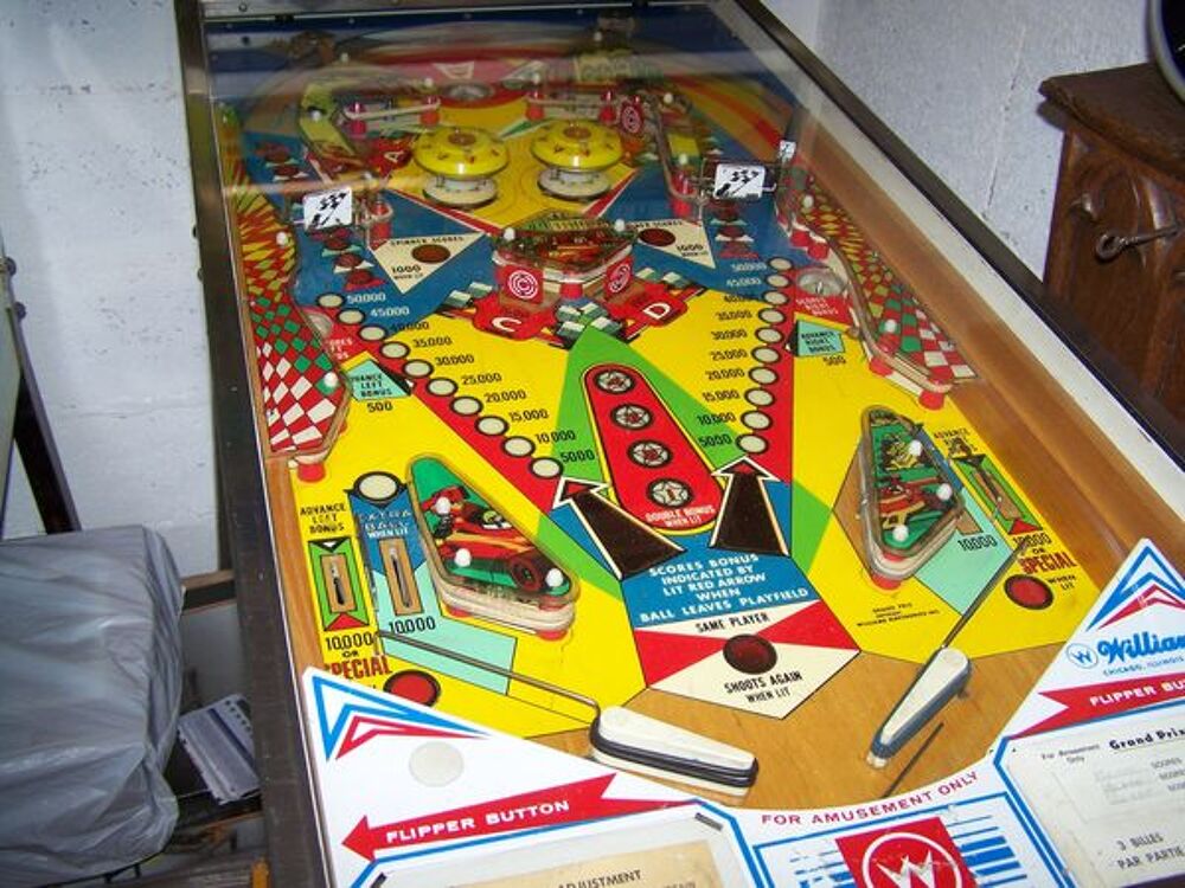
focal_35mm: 38
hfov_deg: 49.0
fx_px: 1301
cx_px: 592
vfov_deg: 37.7
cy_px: 444
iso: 80
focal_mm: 6.3
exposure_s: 1/60
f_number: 2.8
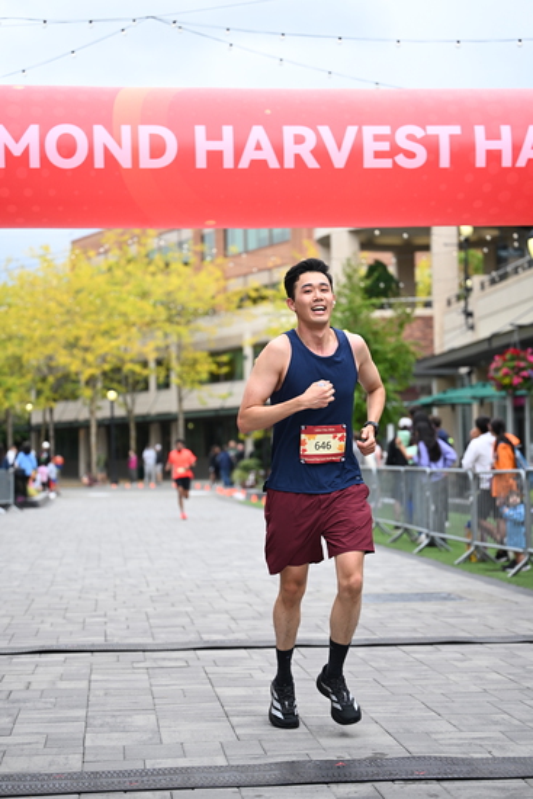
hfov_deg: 19.5
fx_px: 1553
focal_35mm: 70
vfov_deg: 28.8
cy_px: 400
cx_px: 266
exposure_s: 1/2000
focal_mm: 70
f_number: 2.8
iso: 640
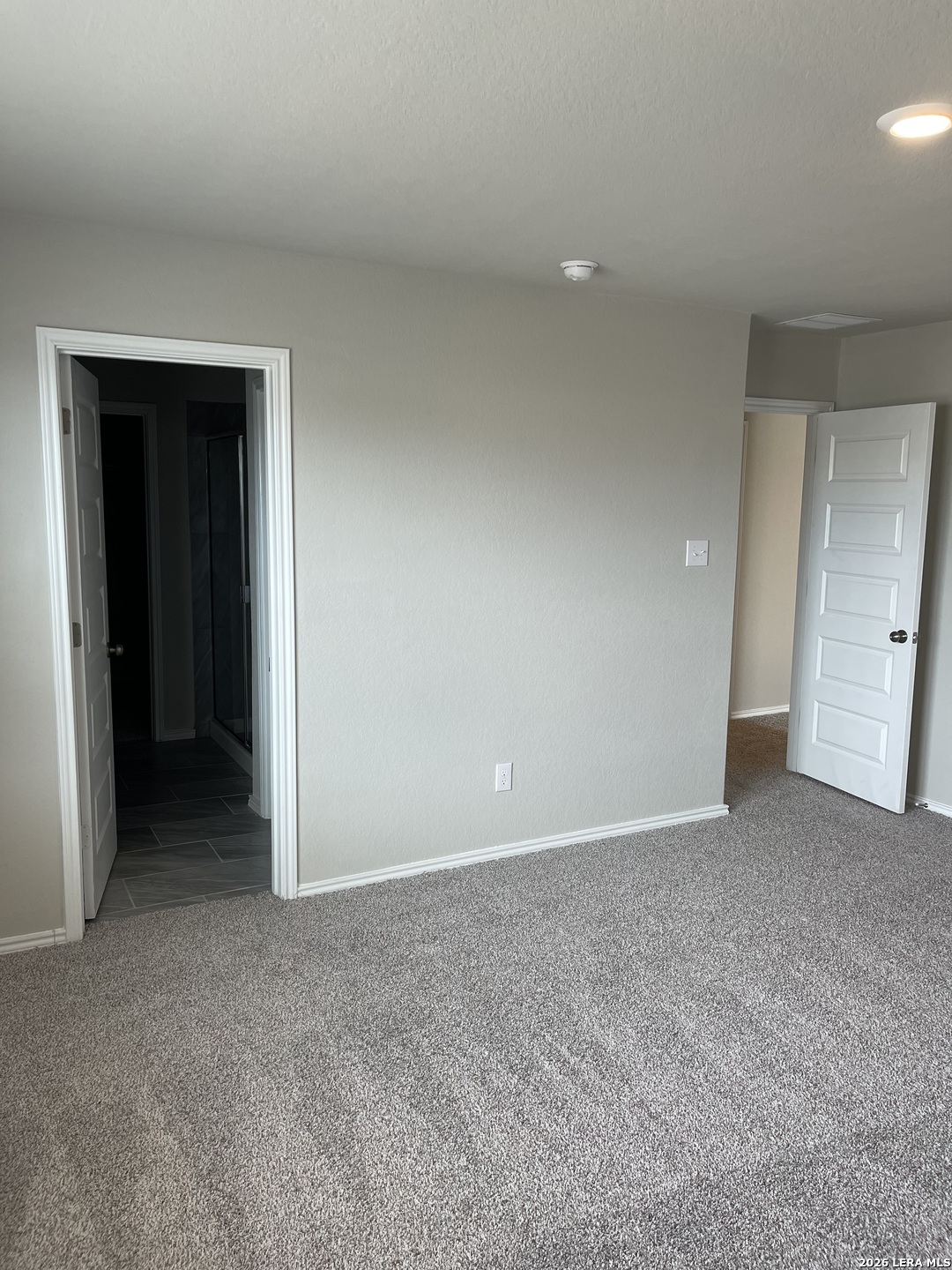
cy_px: 635
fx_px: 953
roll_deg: -2.7
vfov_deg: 67.3
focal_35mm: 26
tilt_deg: -8.6
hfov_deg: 53.1
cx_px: 476
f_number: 1.6
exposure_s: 1/120
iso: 80
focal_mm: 5.1
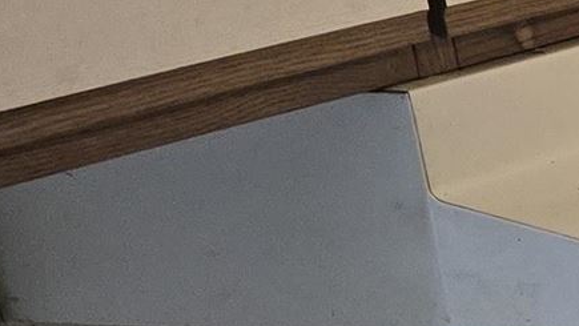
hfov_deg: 8.8
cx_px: 1994
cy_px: 894
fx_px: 2718
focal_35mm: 177
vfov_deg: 6.4
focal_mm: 6.3
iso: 800
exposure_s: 1/120
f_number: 1.7
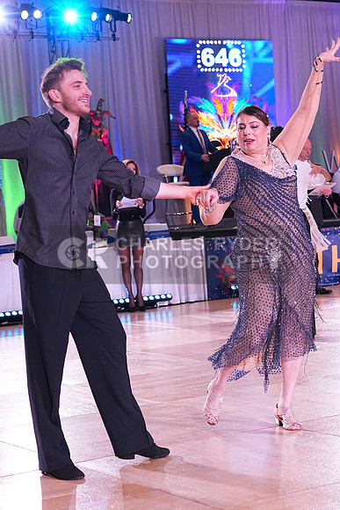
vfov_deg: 25.1
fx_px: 1147
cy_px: 255
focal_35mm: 81
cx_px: 170
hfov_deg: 16.9
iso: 3200
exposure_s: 1/400
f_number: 4.5
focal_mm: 54
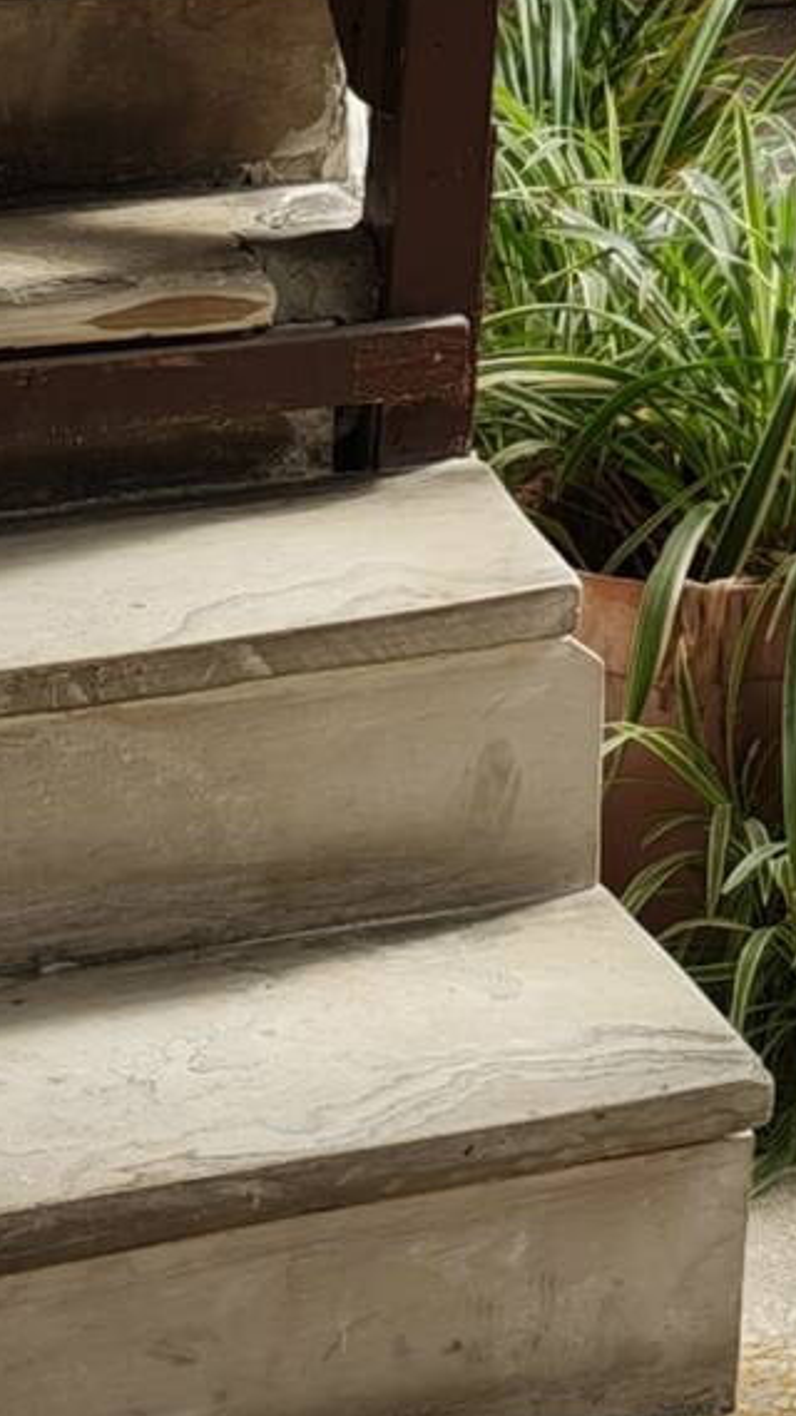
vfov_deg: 12.8
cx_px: 2137
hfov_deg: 7.5
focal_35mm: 147
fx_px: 5517
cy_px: -1386
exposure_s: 1/113
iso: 50
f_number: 1.63
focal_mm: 8.72
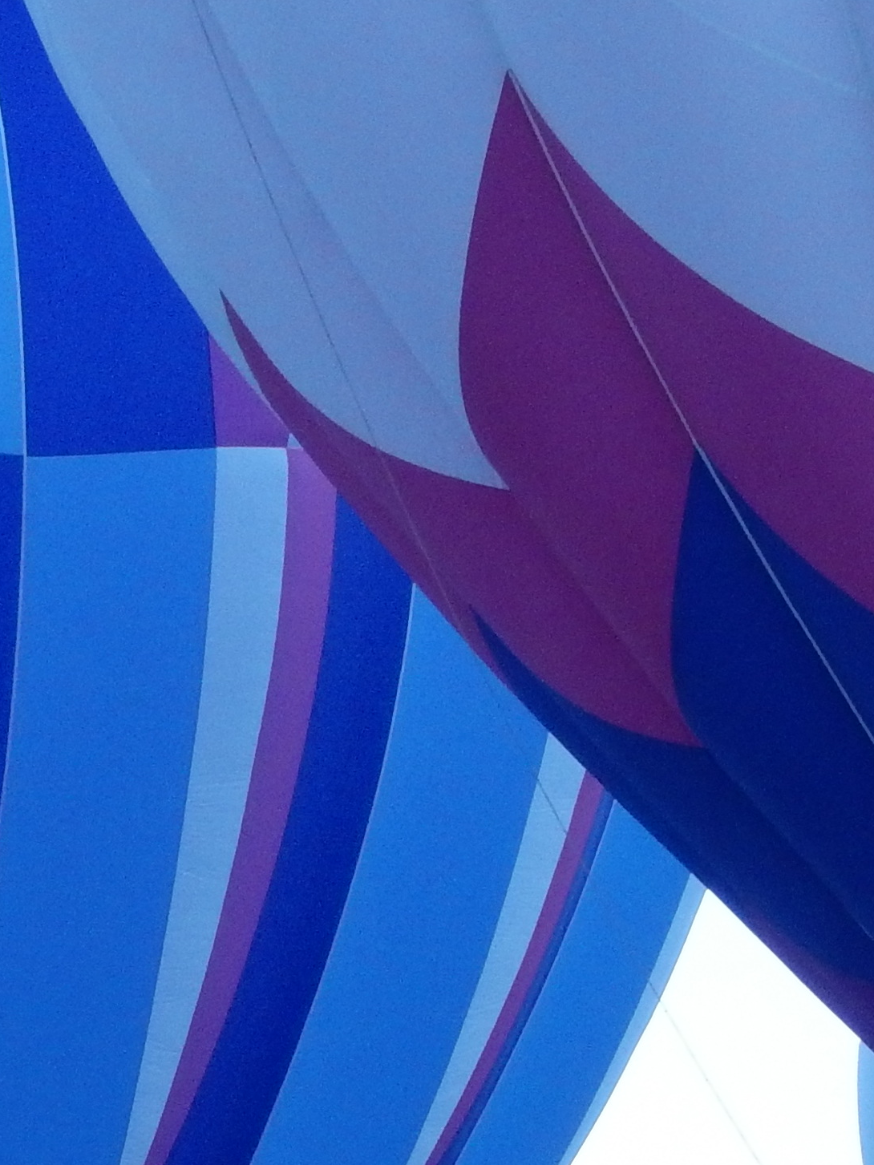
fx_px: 14305
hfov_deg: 3.5
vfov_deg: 4.7
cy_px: 765
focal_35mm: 425
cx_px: 202
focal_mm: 24.1
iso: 400
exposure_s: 1/160
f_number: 5.6
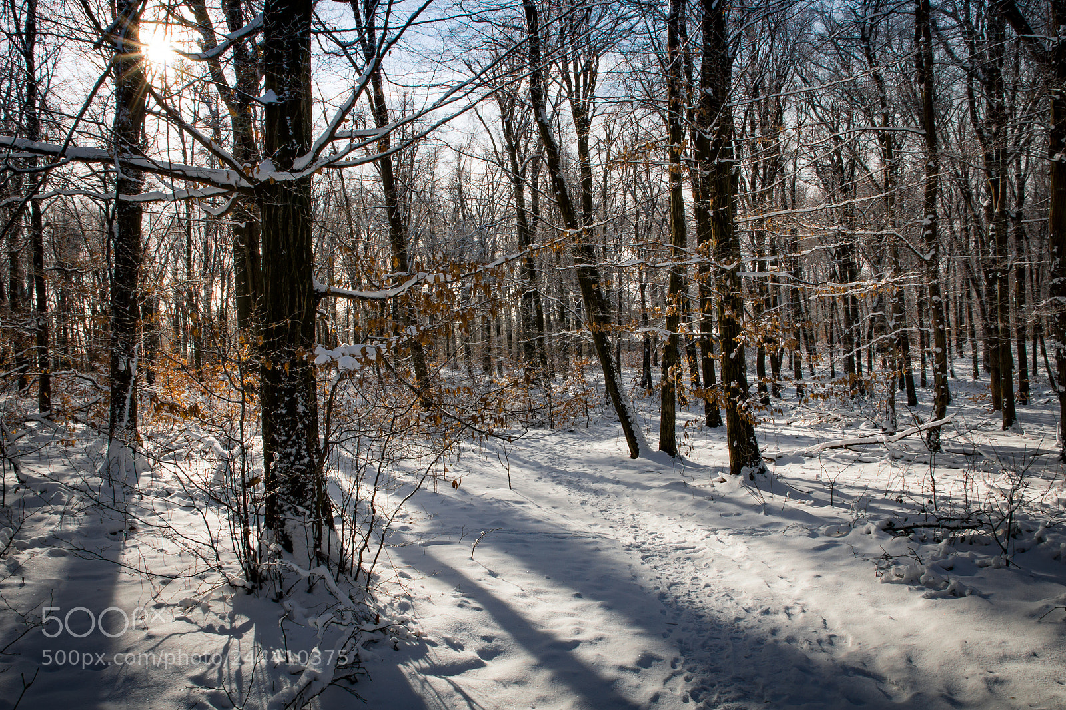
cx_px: 533
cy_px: 355
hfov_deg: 70.4
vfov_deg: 50.4
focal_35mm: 26
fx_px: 755
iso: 100
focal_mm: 17
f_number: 22
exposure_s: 1/13
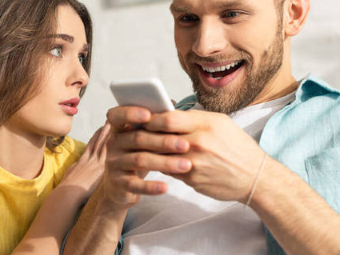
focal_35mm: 78
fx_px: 766
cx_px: 114
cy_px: 78
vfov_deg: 18.8
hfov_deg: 24.9
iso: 100
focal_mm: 50
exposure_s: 1/200
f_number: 3.2
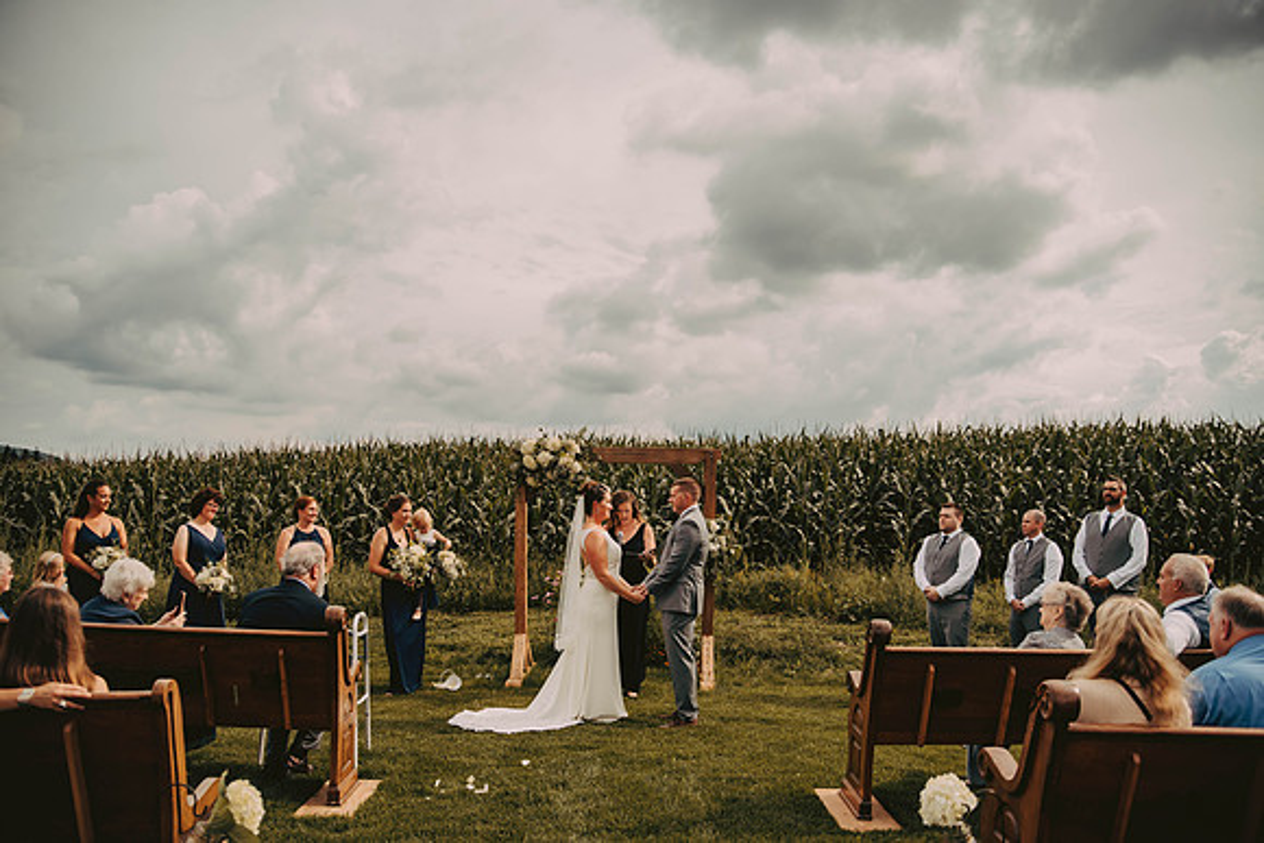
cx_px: 632
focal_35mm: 28
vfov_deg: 46.4
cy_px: 422
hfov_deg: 65.5
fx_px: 983
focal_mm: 28
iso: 320
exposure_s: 1/4000
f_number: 2.8
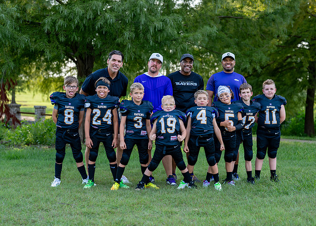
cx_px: 181
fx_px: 580
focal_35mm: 65
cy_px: 118
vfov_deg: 22.0
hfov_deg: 30.4
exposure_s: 1/500
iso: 100
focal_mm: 50
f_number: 2.2
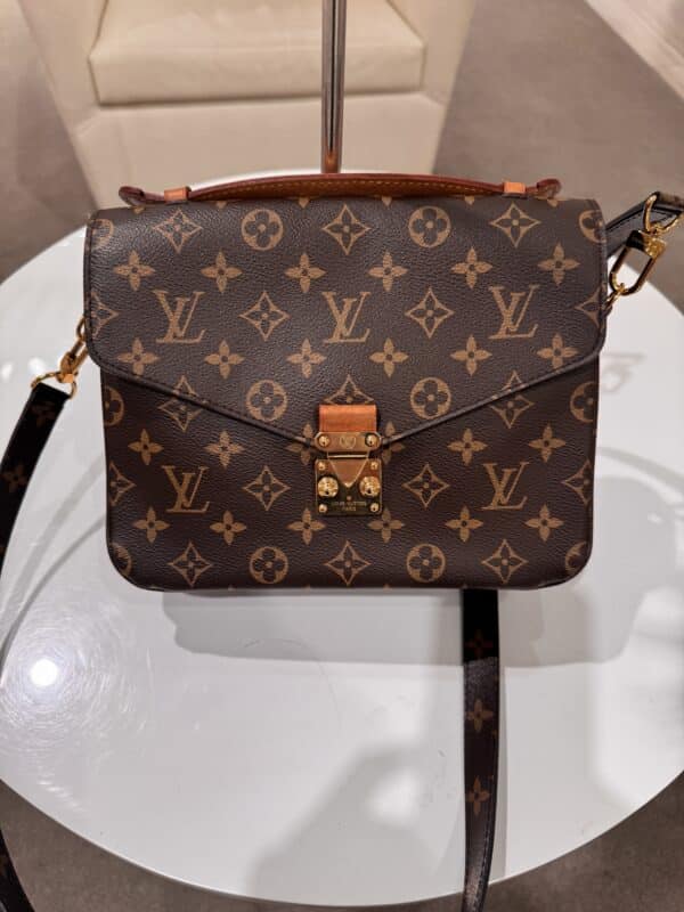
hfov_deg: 56.8
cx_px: 342
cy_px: 456
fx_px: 632
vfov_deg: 71.6
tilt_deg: -53.6
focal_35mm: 24
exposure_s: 1/120
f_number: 1.78
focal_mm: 6.76
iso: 125
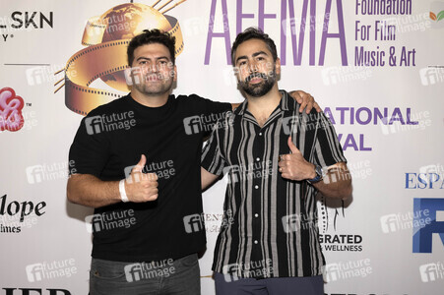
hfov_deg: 42.8
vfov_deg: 29.2
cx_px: 222
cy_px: 148
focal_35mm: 46
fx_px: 567
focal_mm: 46
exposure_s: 1/200
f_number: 6.3
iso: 800
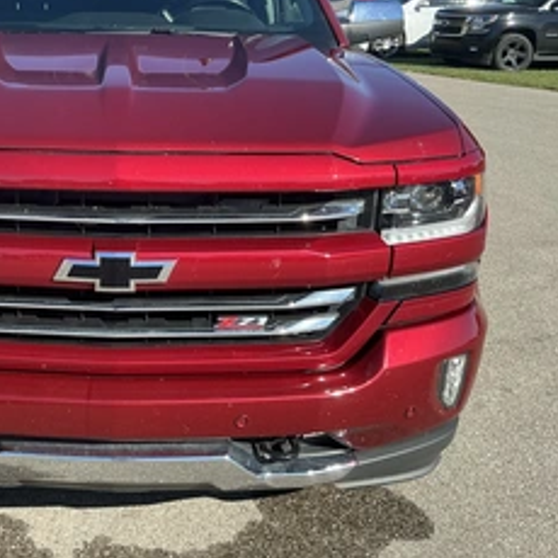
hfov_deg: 37.7
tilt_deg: -16.2
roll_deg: -3.1
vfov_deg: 38.9
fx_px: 784
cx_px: 112
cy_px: 209
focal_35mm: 43
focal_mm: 3
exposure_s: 1/759
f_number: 1.8
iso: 25
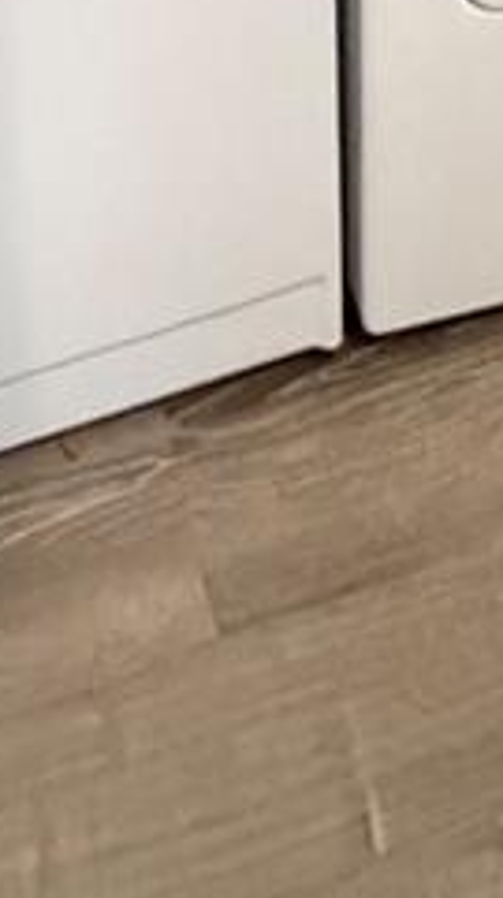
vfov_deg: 17.6
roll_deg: +1.3
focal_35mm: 76
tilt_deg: -13.4
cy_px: -980
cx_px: 220
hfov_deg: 15.8
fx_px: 1808
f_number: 2.2
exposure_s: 1/60
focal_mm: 2.22
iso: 1000
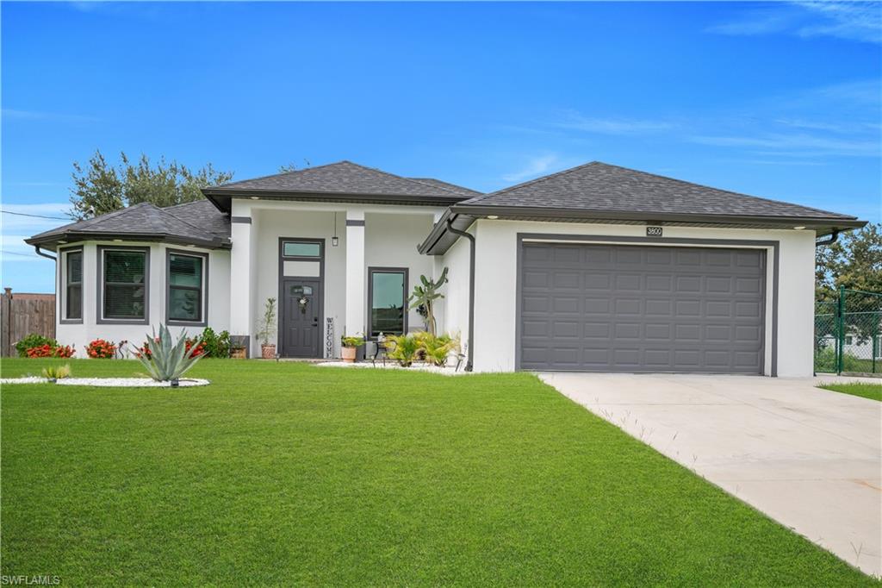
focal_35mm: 30
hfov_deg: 61.9
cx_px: 441
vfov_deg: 43.6
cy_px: 294
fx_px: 735
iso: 100
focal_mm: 20
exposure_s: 1/250
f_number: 8
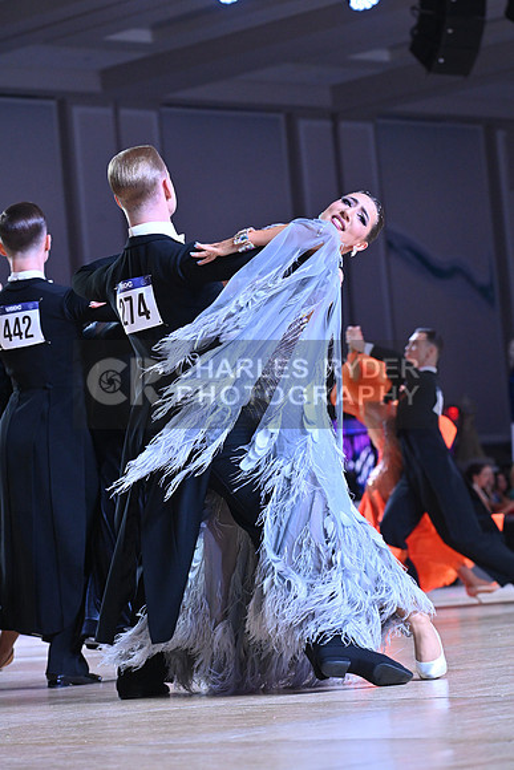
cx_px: 257
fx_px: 2782
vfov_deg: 15.8
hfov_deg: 10.6
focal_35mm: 130
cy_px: 385
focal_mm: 130
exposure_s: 1/400
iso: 2500
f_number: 6.3
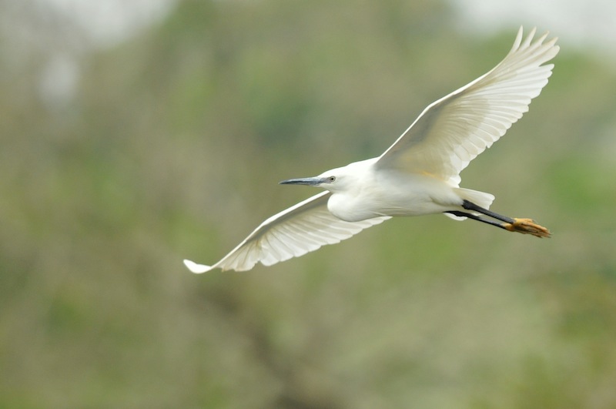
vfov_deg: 3.0
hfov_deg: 4.6
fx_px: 7689
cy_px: 204
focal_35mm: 450
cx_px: 308
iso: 400
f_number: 4
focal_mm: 300
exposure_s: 1/1250
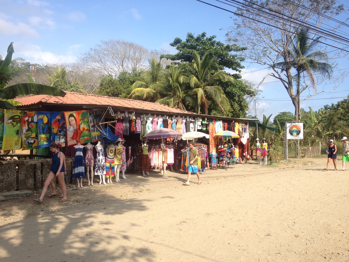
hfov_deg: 52.6
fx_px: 353
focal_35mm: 35
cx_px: 174
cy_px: 131
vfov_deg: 40.7
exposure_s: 1/1284
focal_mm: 4.28
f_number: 2.4
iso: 50
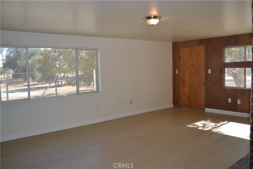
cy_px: 84
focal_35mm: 30
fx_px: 211
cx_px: 126
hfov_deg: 61.9
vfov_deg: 43.6
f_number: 4
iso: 160
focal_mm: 20
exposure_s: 1/125
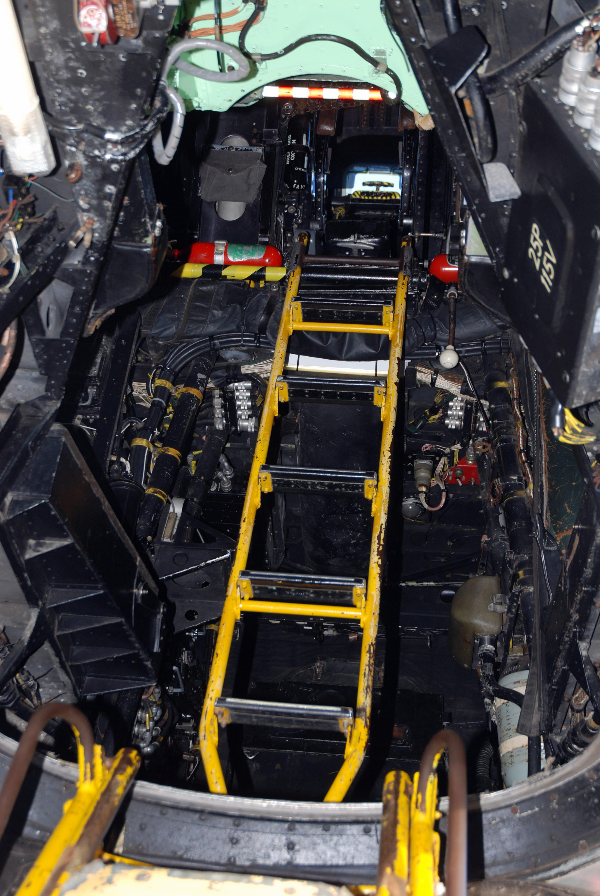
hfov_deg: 25.8
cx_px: 300
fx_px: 1309
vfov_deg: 37.8
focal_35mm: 52
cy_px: 448
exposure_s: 1/60
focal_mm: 35
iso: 200
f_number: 4.2
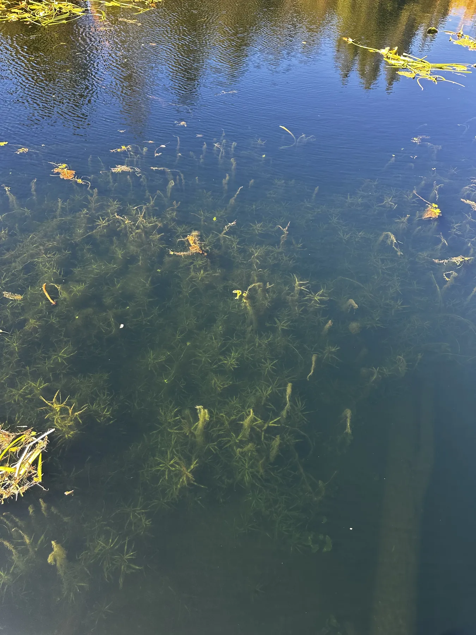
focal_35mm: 24
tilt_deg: -45.0
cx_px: 238
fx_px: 440
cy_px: 318
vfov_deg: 71.6
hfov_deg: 56.8
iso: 64
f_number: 1.78
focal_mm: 6.86
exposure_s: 1/241
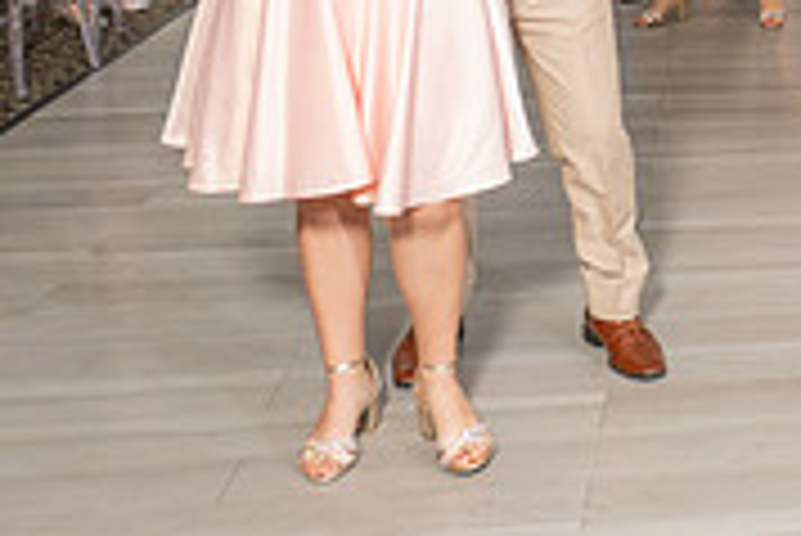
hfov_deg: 23.0
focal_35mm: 78
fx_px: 1737
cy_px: -218
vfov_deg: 16.3
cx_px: 1053
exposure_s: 1/160
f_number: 3.5
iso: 500
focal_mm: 24
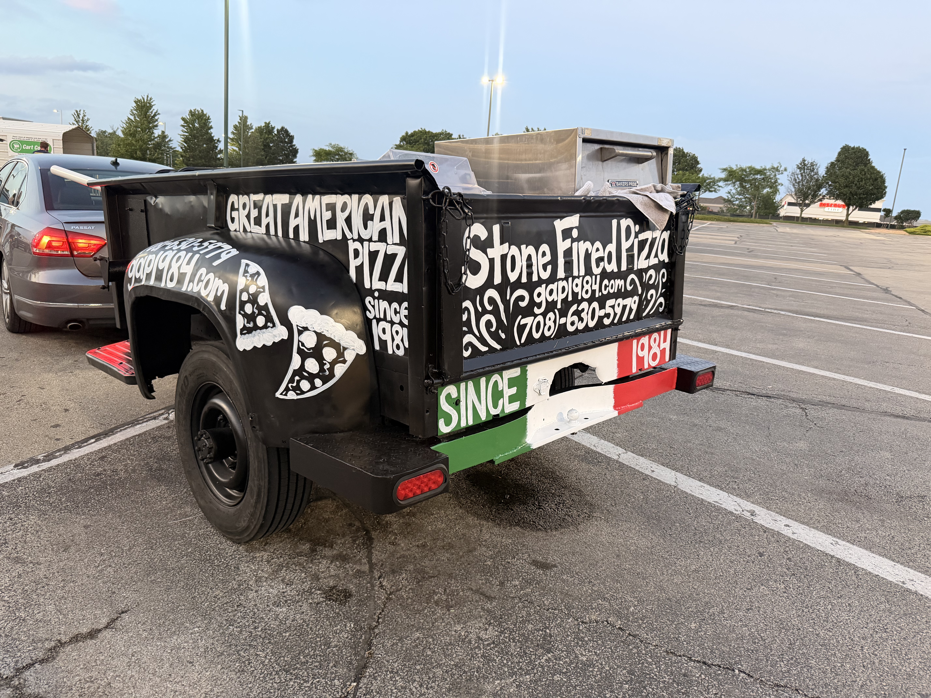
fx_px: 645
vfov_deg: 56.8
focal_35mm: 24
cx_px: 466
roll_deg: -5.2
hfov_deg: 71.6
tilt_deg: -12.3
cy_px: 349
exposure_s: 1/60
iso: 400
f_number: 1.78
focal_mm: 6.76
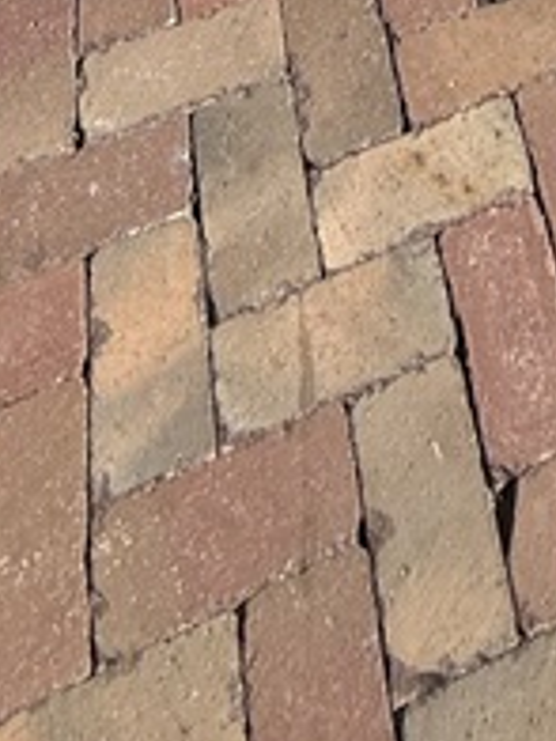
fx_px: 1563
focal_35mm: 73
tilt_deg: -10.5
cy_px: -1168
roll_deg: +3.6
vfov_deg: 13.9
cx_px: 688
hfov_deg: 18.9
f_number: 2.2
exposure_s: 1/1795
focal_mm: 2.22
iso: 50
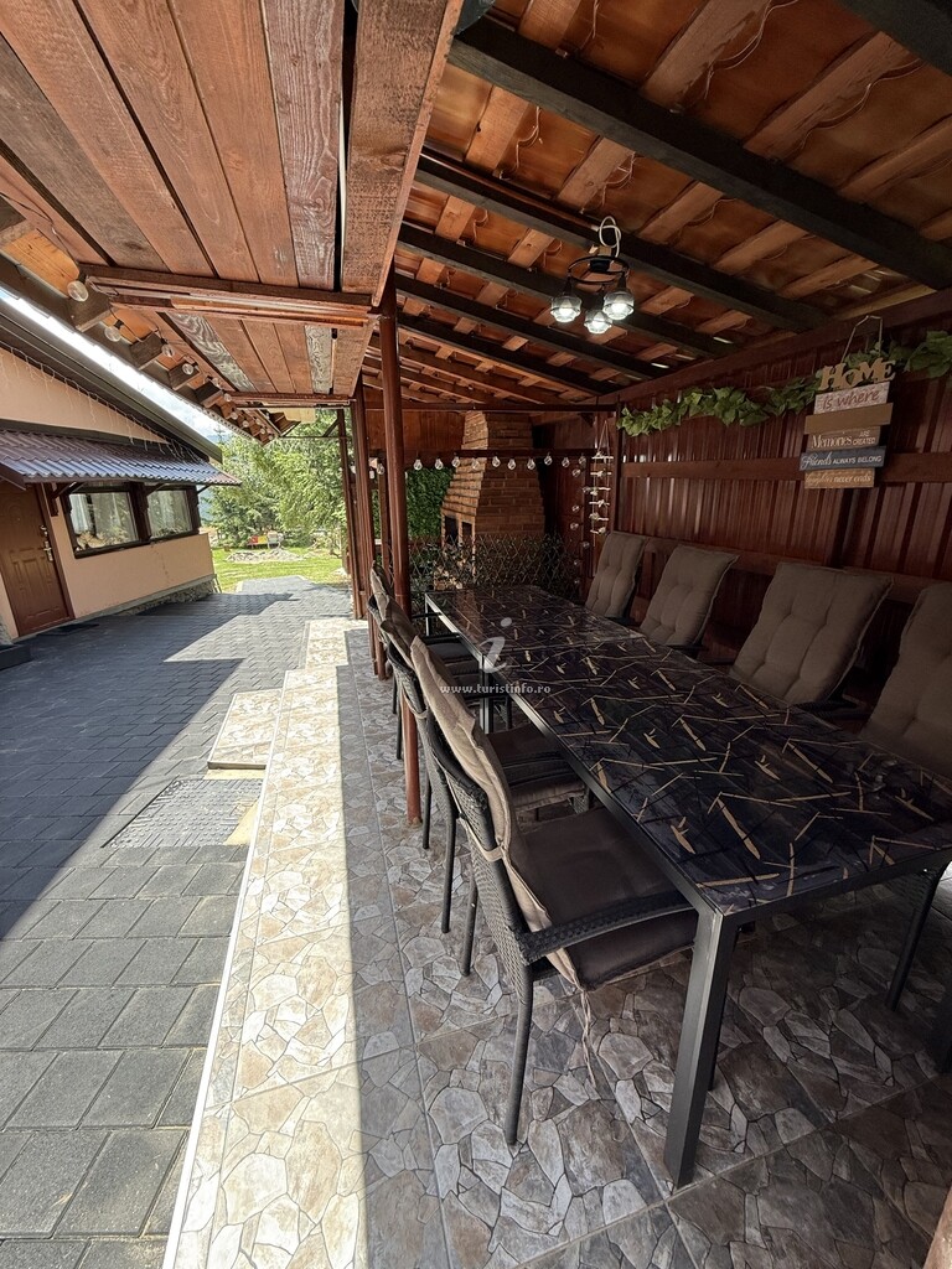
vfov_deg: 102.1
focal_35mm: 14
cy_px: 634
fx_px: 513
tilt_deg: -16.3
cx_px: 476
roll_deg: +0.7
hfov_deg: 85.7
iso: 64
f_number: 2.2
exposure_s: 1/176
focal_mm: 2.22
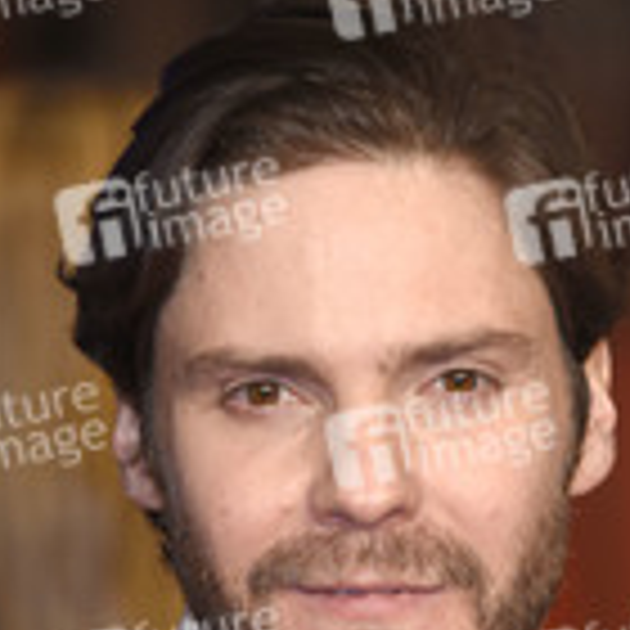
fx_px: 13528
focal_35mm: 657
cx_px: 952
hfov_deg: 2.7
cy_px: 549
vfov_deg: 2.7
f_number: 3.2
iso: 640
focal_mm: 160
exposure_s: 1/200
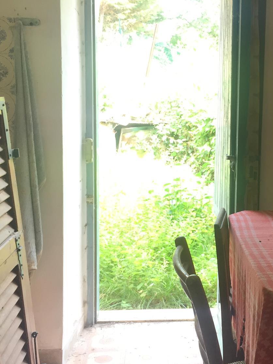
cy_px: 166
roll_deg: -2.1
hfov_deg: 28.5
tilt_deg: -5.2
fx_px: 526
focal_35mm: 50
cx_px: 219
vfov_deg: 38.2
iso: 32
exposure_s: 1/33
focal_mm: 4.15
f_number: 2.2
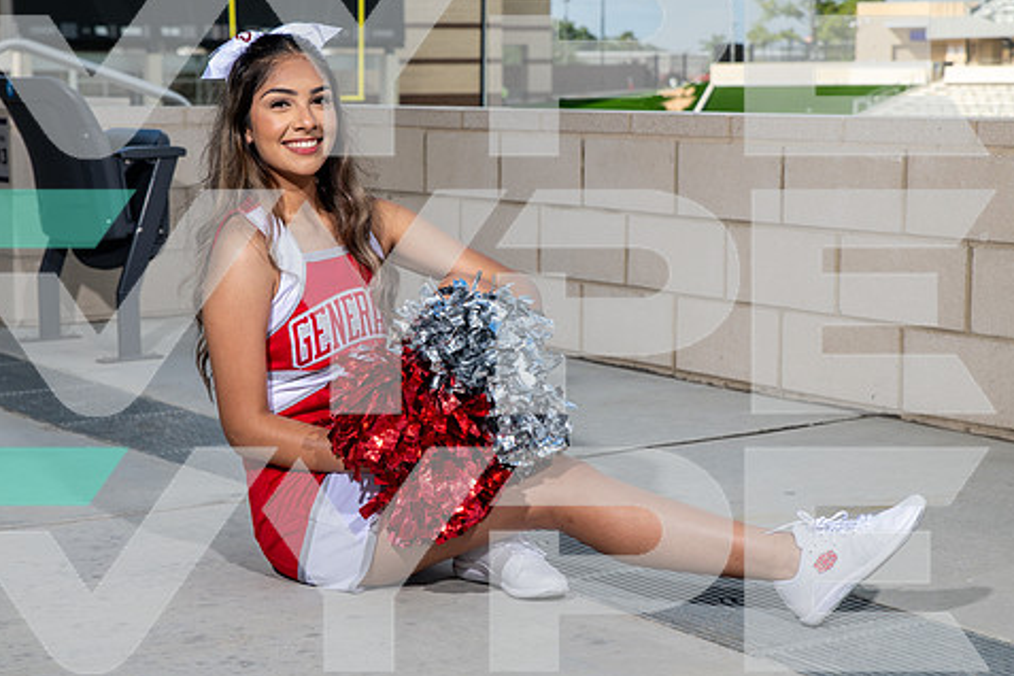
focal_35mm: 79
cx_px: 455
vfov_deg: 17.3
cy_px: 303
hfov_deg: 25.7
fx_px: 2225
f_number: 7.1
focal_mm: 65
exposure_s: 1/320
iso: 100
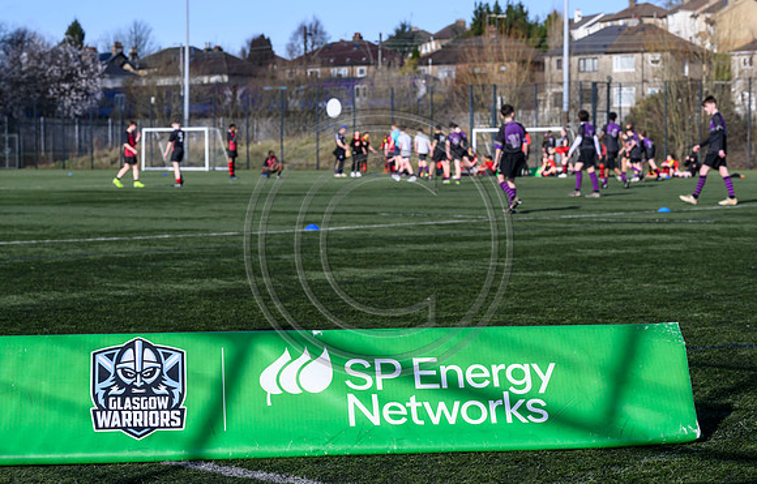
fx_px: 1816
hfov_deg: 23.5
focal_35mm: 87
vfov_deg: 15.2
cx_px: 424
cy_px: 240
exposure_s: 1/640
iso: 400
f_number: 9
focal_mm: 77
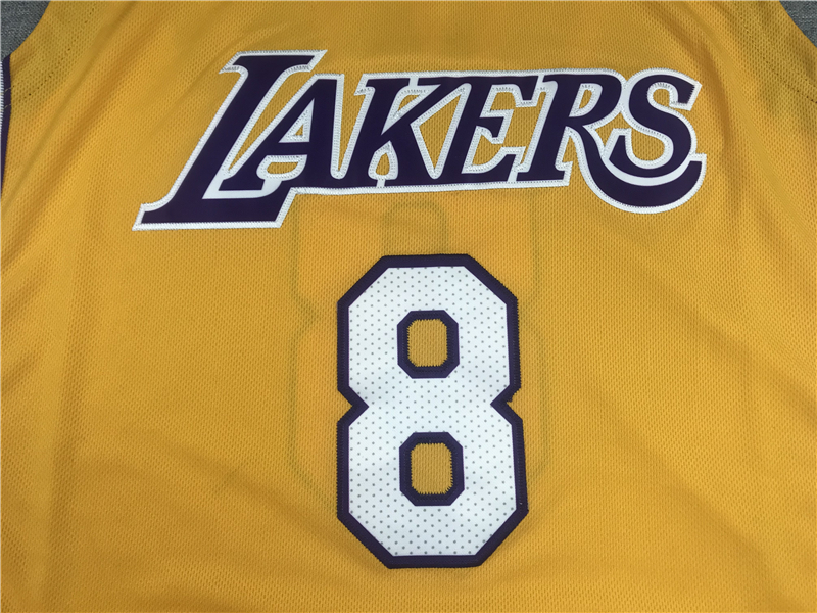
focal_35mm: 28
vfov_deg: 49.7
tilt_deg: -79.2
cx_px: 408
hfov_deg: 63.4
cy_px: 306
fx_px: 661
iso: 32
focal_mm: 3.99
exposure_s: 1/100
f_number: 1.8
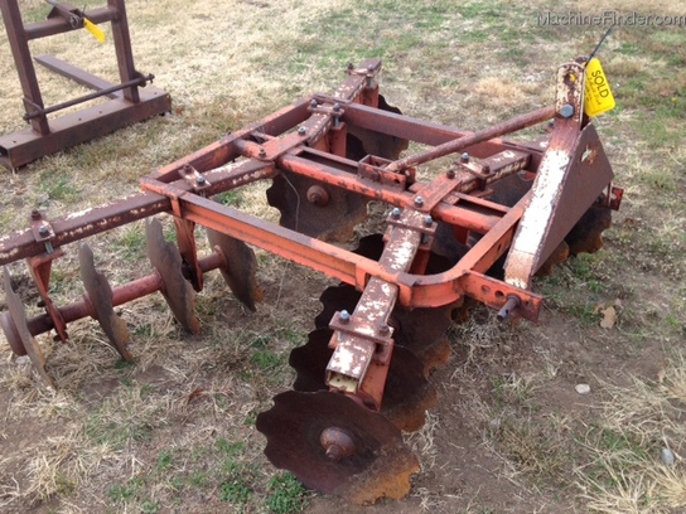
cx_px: 343
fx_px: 694
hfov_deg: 52.6
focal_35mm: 35
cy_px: 257
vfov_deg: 40.7
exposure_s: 1/319
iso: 64
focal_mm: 4.28
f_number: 2.4
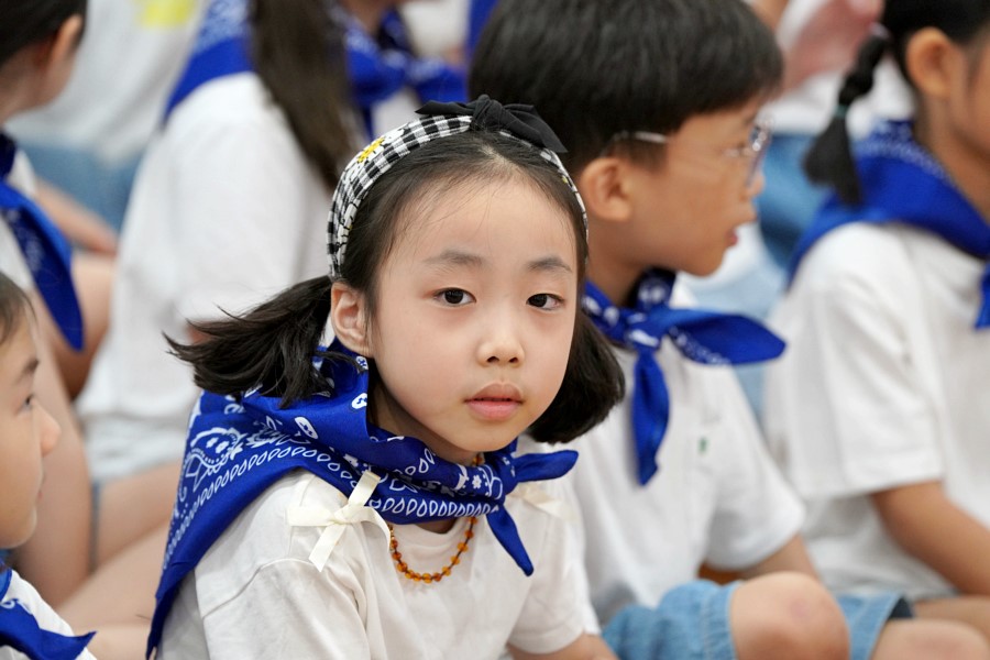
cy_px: 330
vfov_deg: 6.9
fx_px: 5500
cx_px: 495
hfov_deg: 10.3
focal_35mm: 200
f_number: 4
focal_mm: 200
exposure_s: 1/250
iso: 3200
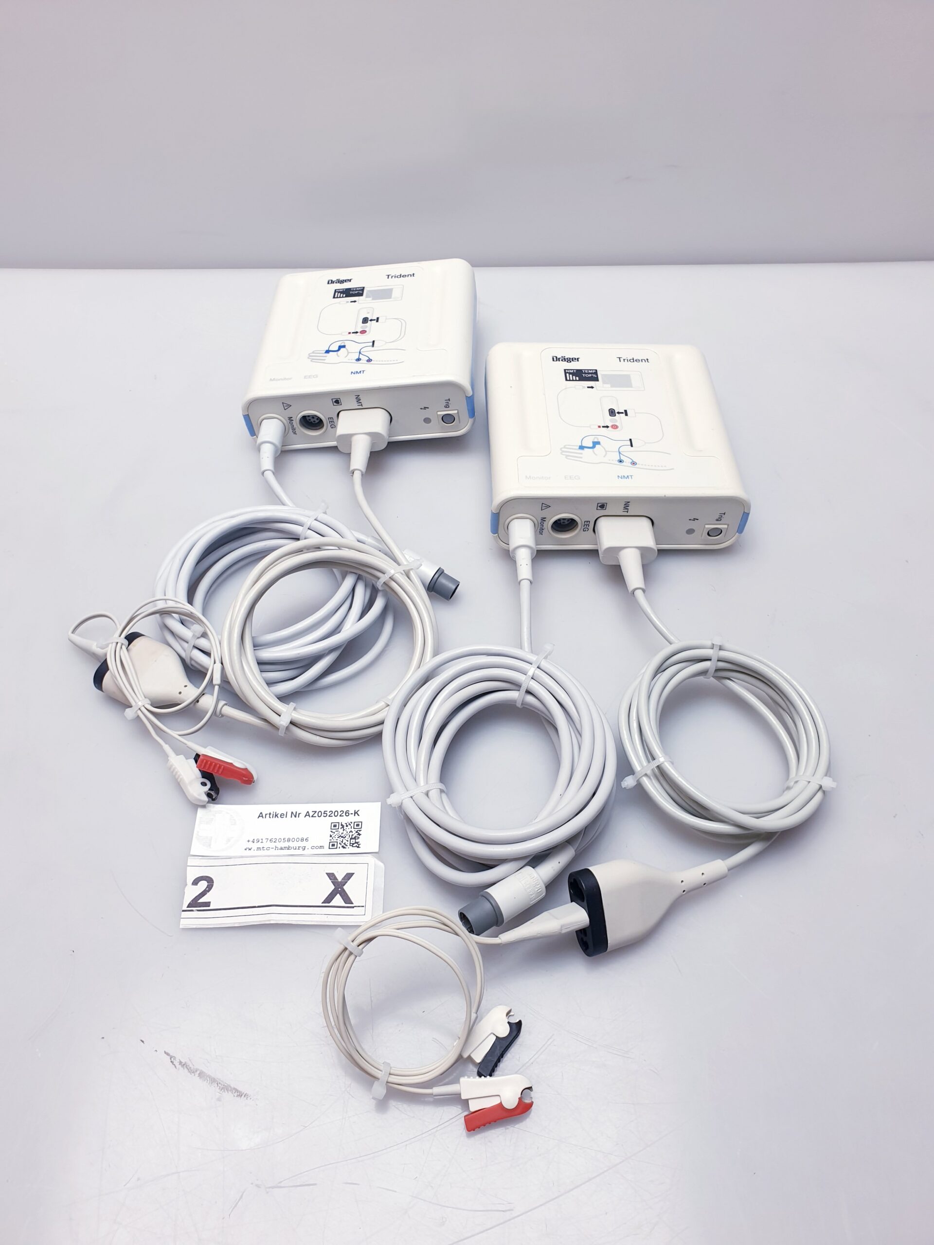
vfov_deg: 67.3
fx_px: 935
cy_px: 622
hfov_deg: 53.1
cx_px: 467
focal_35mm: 26
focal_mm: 4.3
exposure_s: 1/100
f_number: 2.4
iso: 50
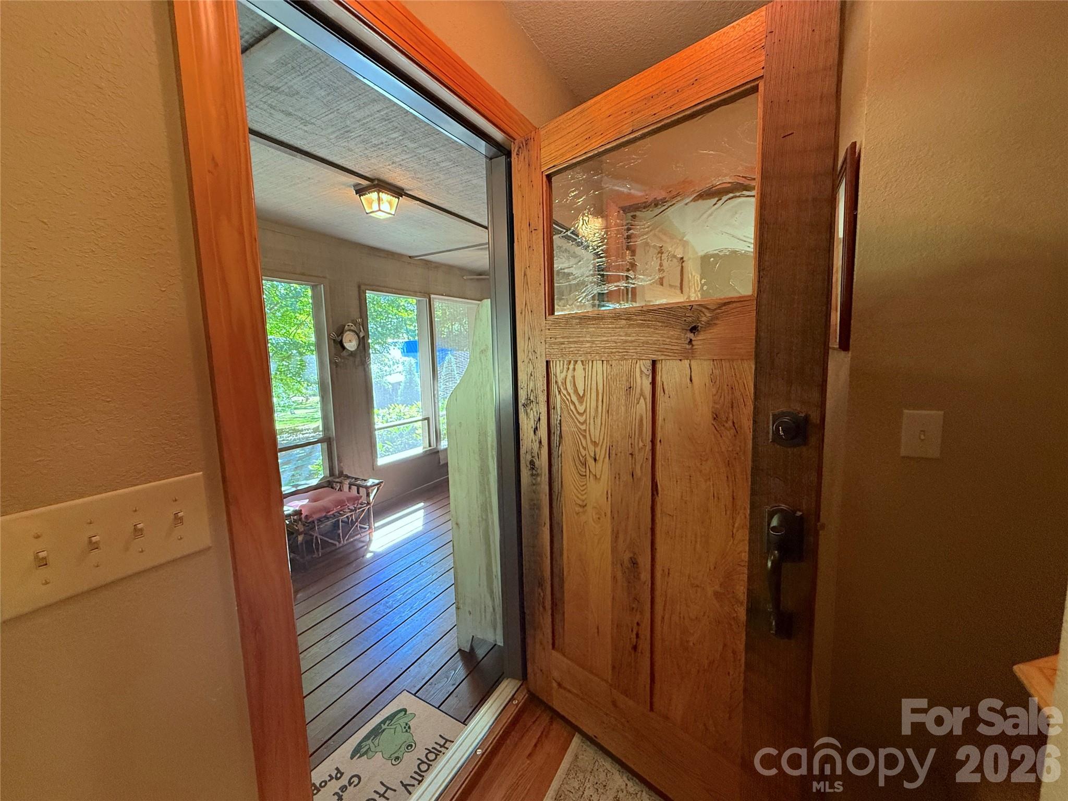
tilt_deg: -6.8
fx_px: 432
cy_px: 400
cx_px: 534
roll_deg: +1.7
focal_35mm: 14
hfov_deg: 102.1
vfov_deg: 85.7
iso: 320
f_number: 2.2
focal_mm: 2.22
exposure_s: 1/60
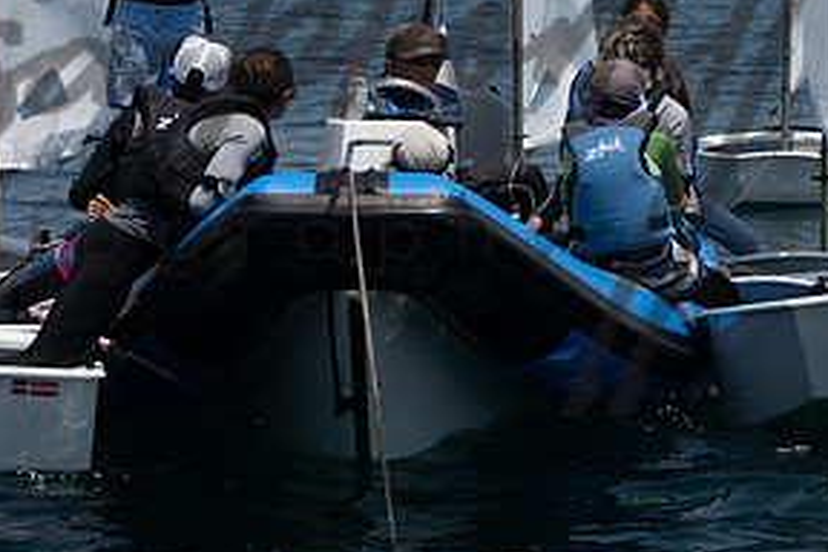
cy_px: 19
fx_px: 5566
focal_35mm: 242
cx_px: 437
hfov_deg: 8.5
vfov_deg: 5.7
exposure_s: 1/2000
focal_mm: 120
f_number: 6.7
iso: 320
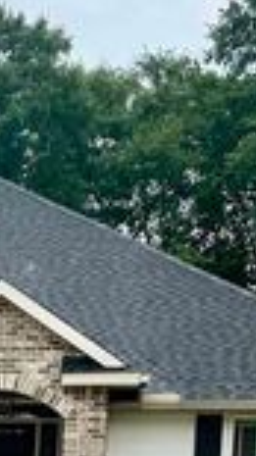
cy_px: 166
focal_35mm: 84
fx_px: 1015
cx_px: -262
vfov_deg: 25.2
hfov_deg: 12.6
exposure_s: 1/1812
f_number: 1.78
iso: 80
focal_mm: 6.86
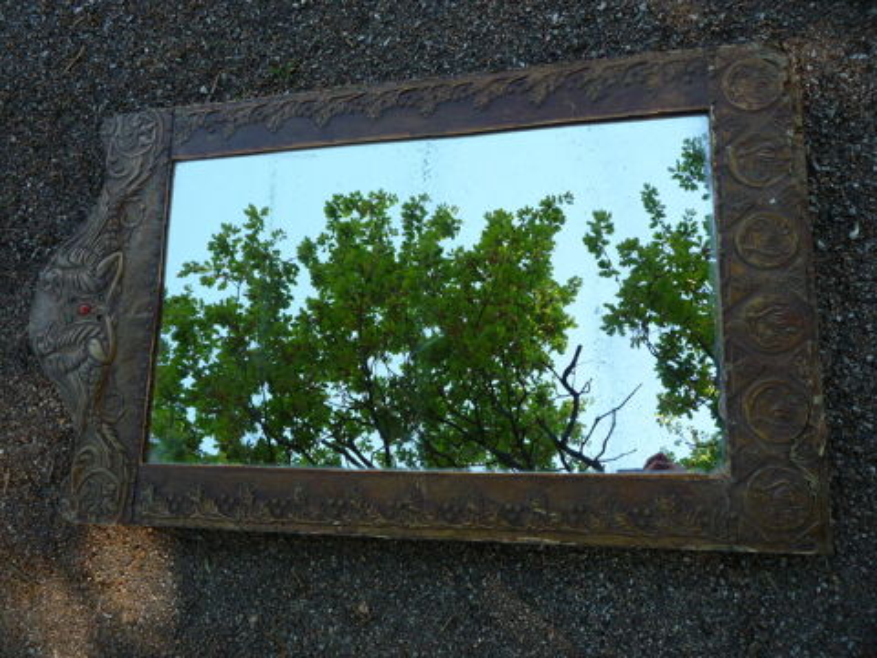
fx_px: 760
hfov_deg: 60.0
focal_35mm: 30
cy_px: 329
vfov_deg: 46.8
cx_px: 438
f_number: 3.5
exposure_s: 1/100
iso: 100
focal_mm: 5.2
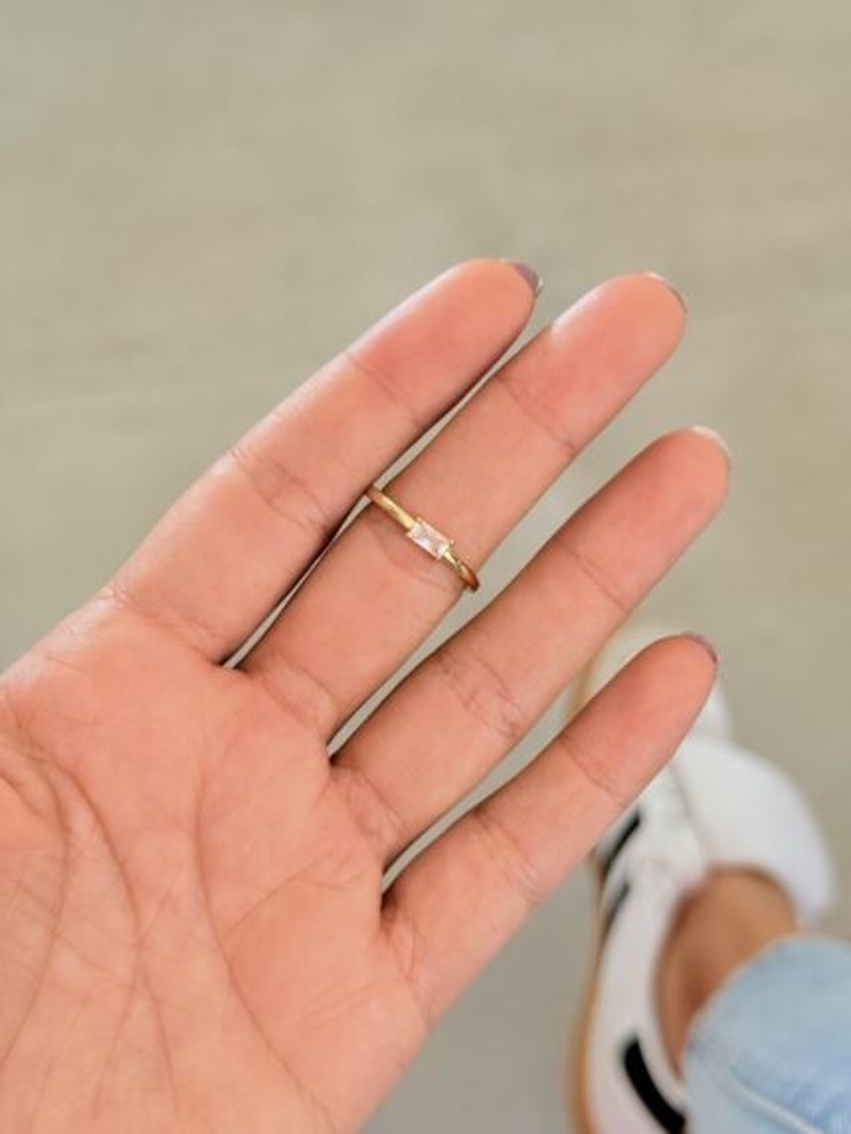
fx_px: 1573
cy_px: 567
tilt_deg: -58.1
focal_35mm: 48
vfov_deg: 39.6
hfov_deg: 30.3
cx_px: 426
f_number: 1.78
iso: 250
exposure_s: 1/60
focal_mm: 6.76
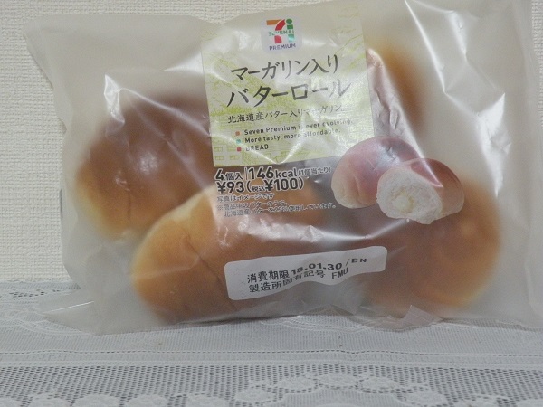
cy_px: 204
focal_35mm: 110
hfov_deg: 17.9
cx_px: 272
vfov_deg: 13.5
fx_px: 1726
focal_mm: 19.4
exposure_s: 1/20.5
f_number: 4
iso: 400
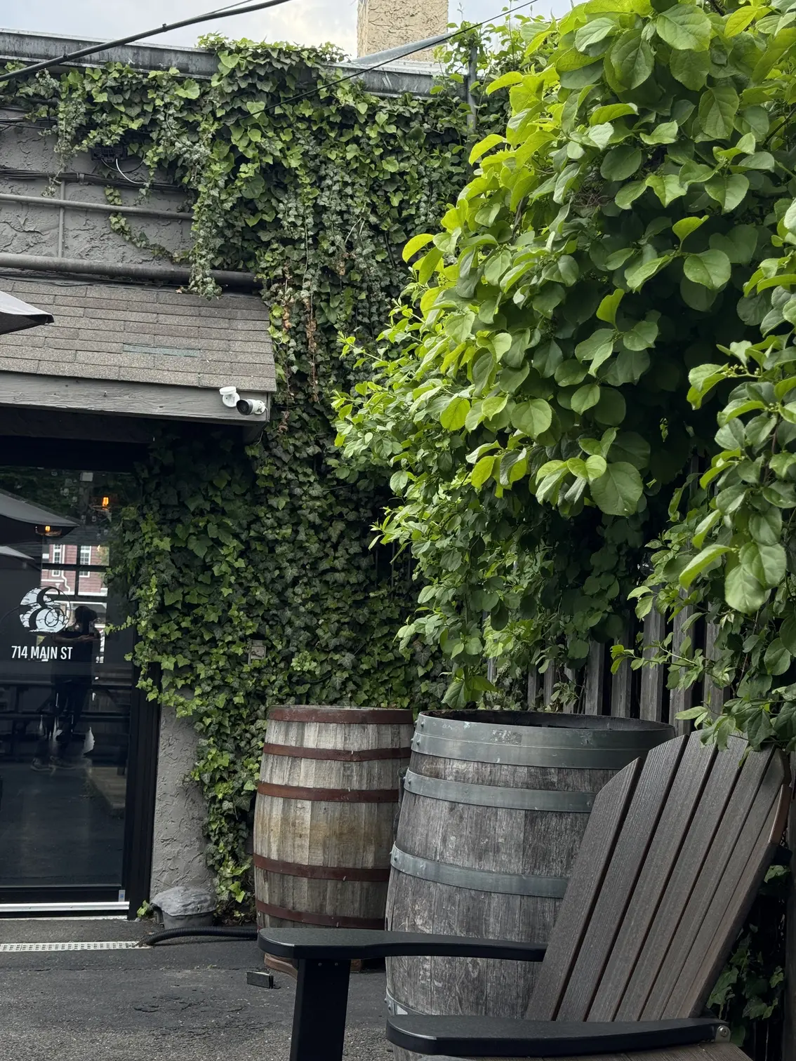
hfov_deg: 30.3
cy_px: 530
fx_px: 1472
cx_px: 398
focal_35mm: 48
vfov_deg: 39.7
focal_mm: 6.76
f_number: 1.78
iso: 64
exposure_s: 1/926
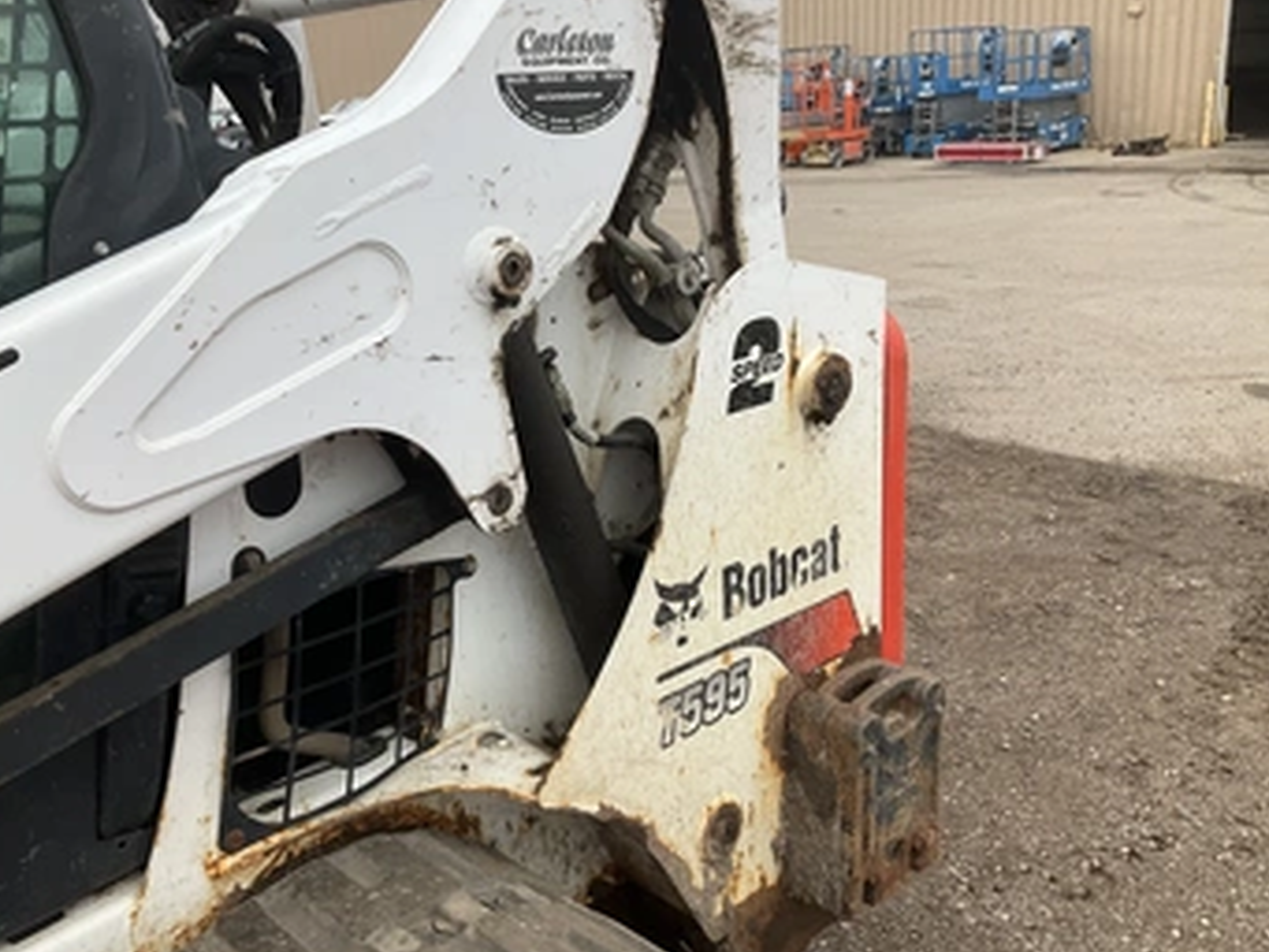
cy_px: 457
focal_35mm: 34
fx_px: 1247
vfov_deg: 41.8
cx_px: 569
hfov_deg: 53.8
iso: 25
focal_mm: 3
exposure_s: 1/346
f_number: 1.8
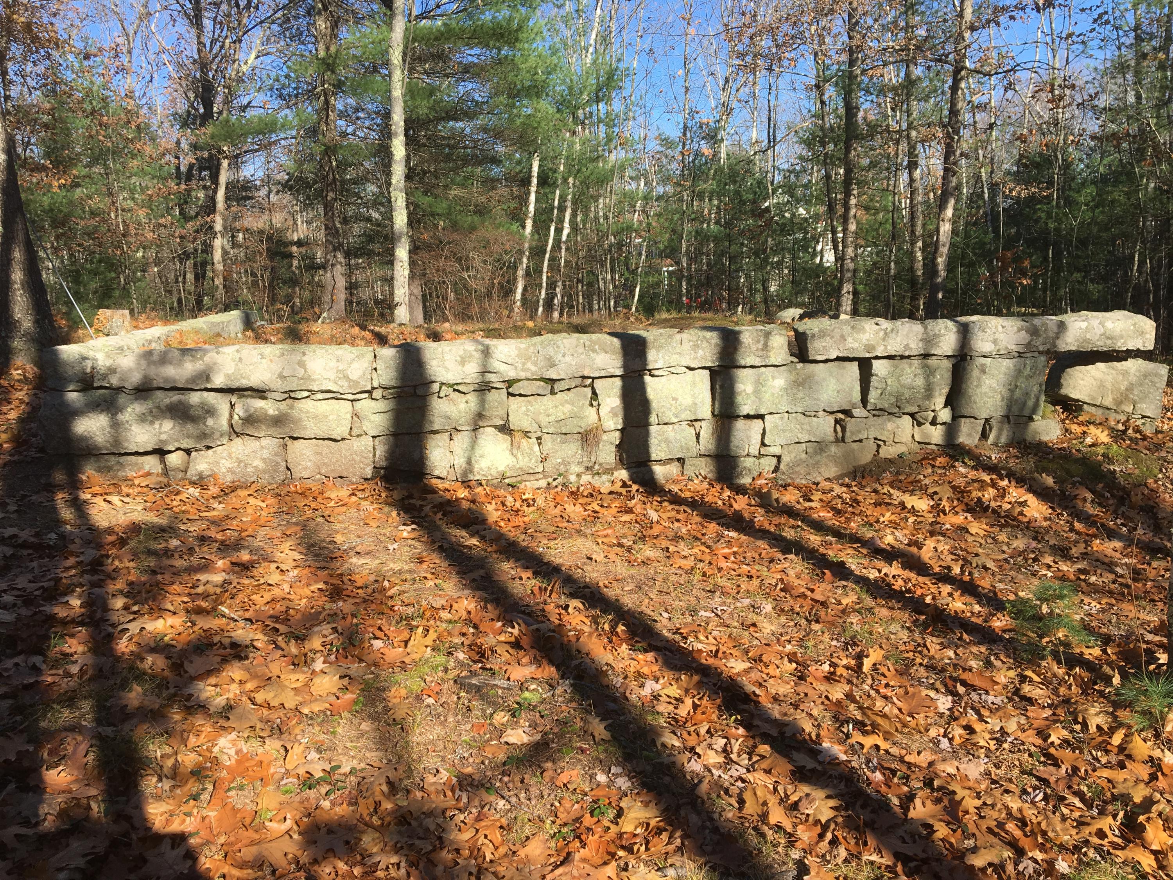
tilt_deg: -9.9
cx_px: 586
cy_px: 440
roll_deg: +1.7
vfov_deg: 48.2
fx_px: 983
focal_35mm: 29
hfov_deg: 61.7
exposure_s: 1/761
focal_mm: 4.15
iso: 25
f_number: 2.2
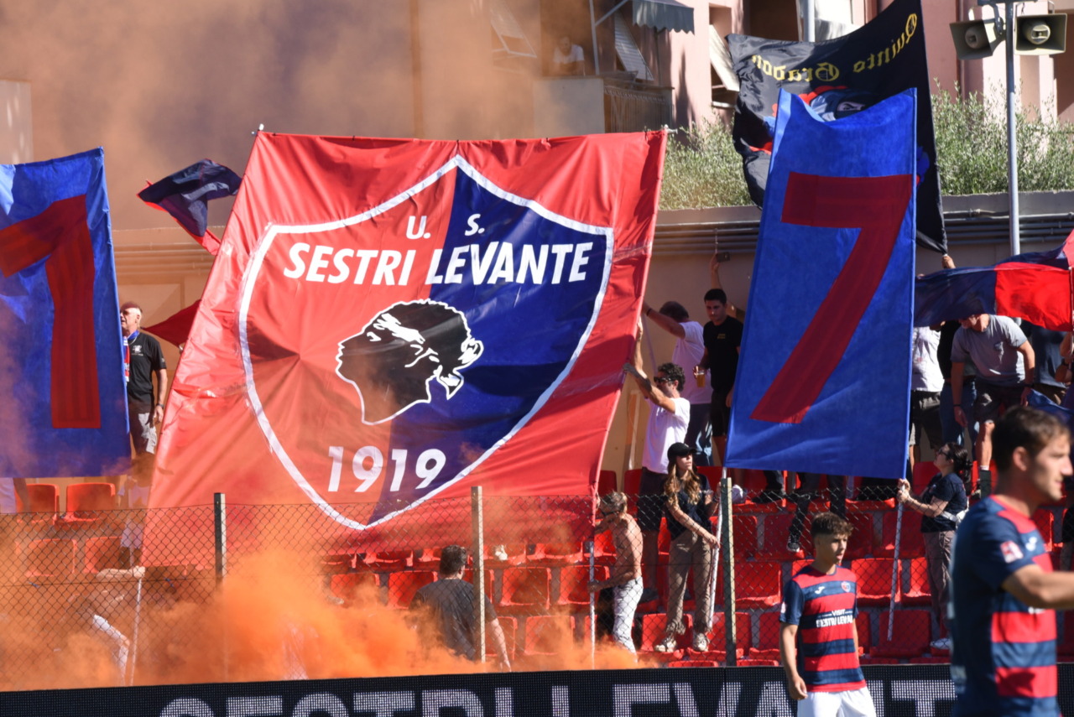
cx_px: 537
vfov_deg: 4.3
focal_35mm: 320
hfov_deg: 6.4
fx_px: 9552
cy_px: 358
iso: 1000
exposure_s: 1/500
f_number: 18
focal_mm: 320
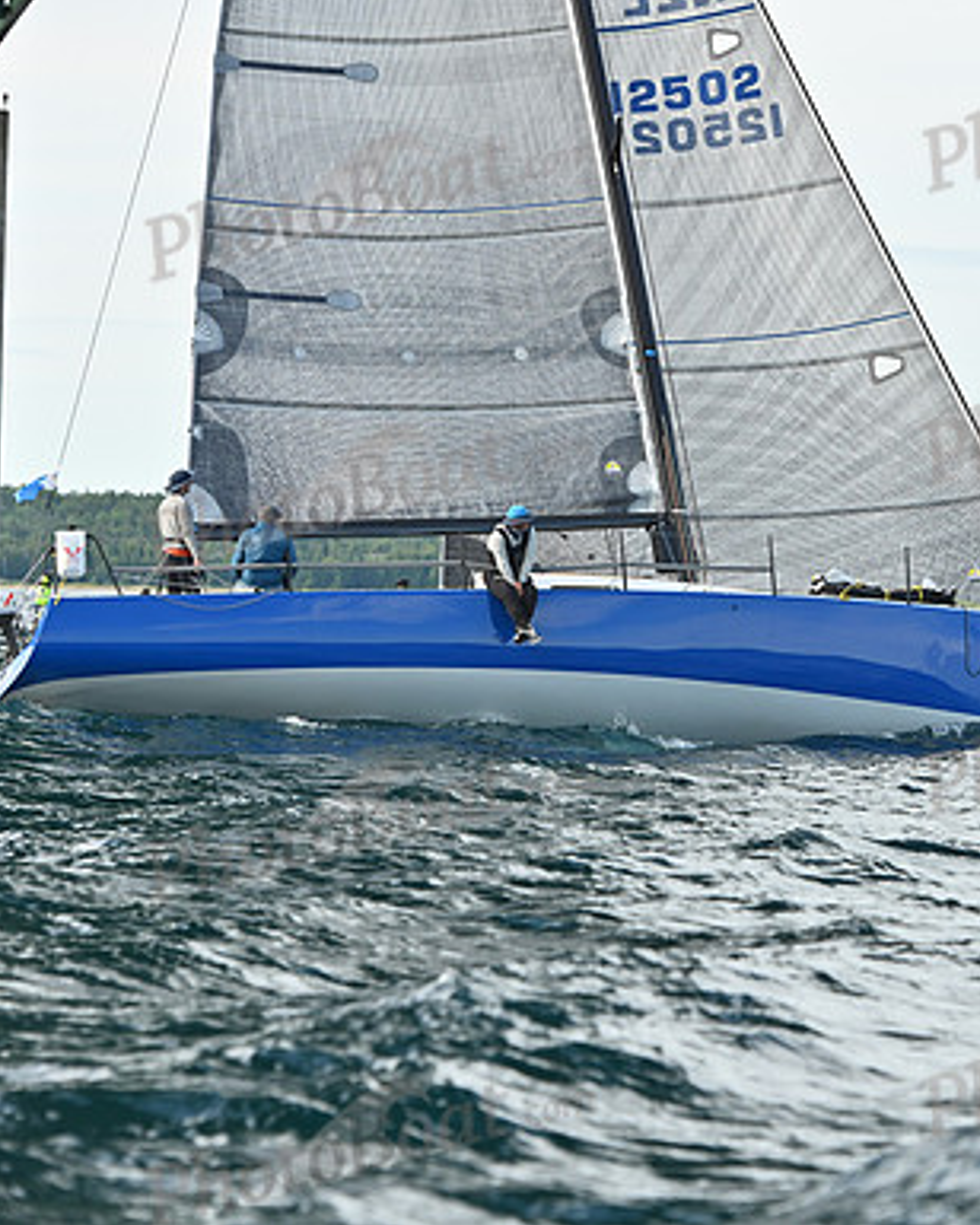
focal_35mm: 198
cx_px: 760
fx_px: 7179
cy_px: 612
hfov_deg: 7.8
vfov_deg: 9.8
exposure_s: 1/1250
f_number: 5
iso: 320
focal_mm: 140
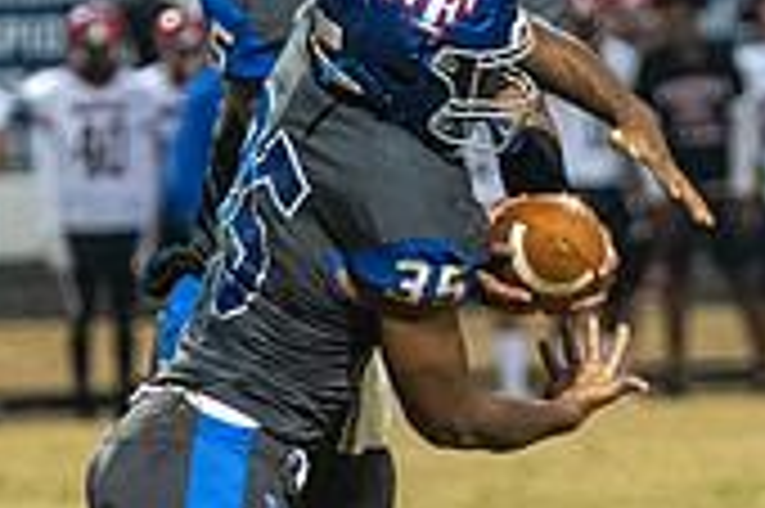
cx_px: 497
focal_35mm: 620
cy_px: 312
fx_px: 13162
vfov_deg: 2.2
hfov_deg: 3.3
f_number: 2.8
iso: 8000
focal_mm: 125
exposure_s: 1/800
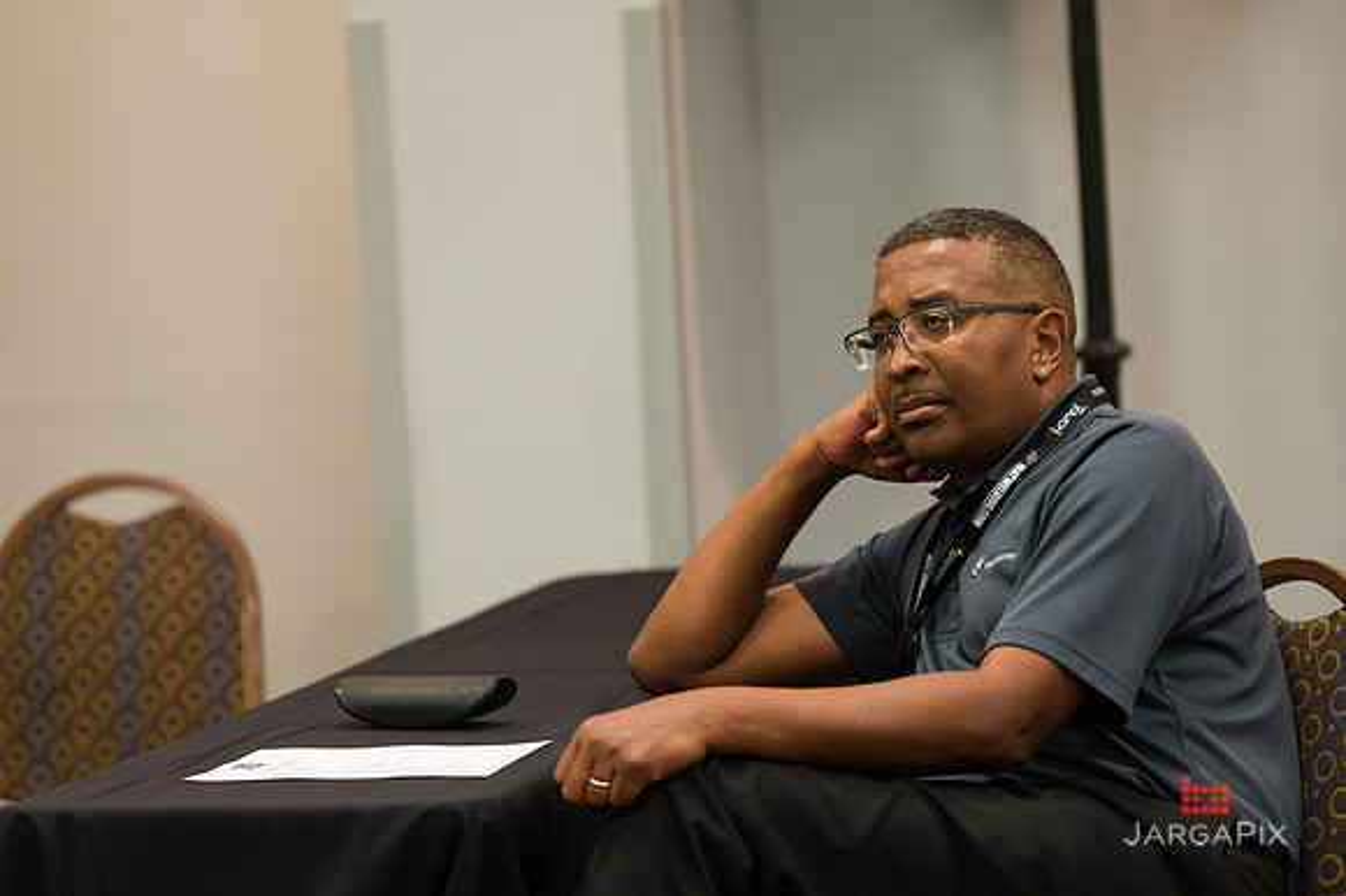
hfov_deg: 15.2
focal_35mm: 135
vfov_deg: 10.1
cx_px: 673
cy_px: 448
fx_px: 5044
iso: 2500
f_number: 3.2
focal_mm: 135
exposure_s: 1/125
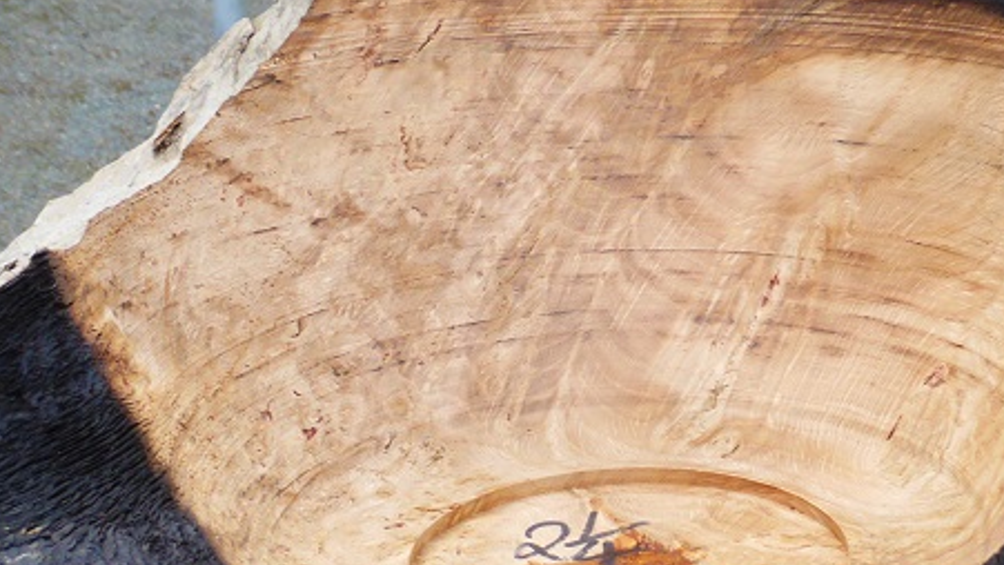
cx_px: 612
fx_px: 1944
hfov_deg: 28.9
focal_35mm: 73
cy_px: 435
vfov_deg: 16.5
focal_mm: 6.1
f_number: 3.7
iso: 100
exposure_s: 1/60
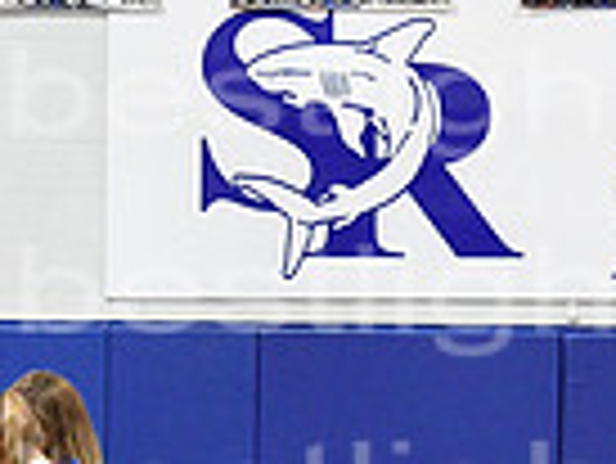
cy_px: 399
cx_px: 612
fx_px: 7587
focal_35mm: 426
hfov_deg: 4.6
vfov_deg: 3.5
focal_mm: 70
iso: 5000
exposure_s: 1/640
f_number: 3.5
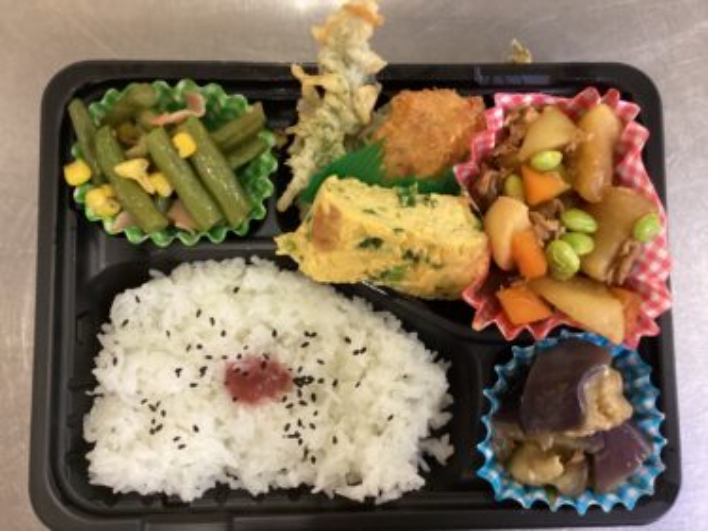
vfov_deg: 45.4
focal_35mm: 31
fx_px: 634
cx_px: 354
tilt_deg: -84.7
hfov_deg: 58.4
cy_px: 266
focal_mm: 3.3
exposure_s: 1/40
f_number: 2.4
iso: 320
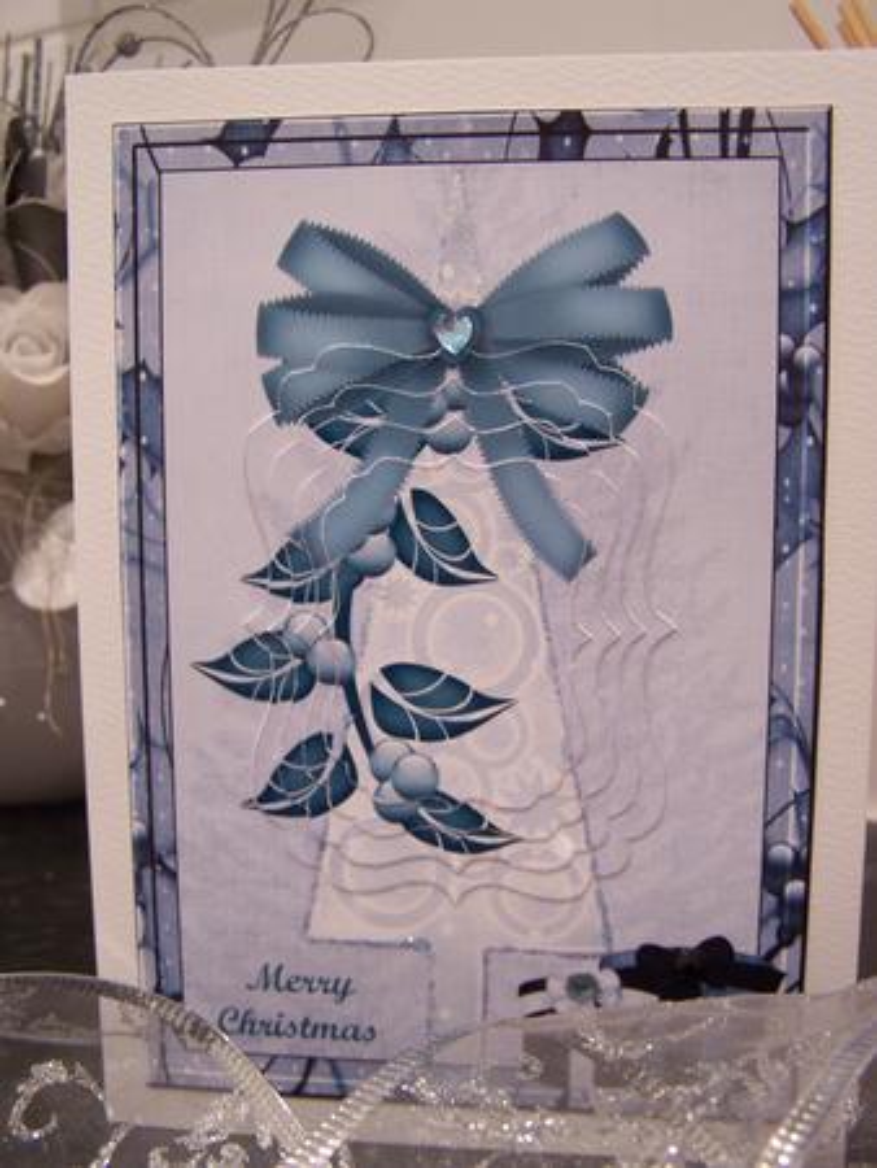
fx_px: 1282
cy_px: 584
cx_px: 438
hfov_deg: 37.8
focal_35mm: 38
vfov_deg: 49.0
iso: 140
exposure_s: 1/10
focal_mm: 6.3
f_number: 2.8
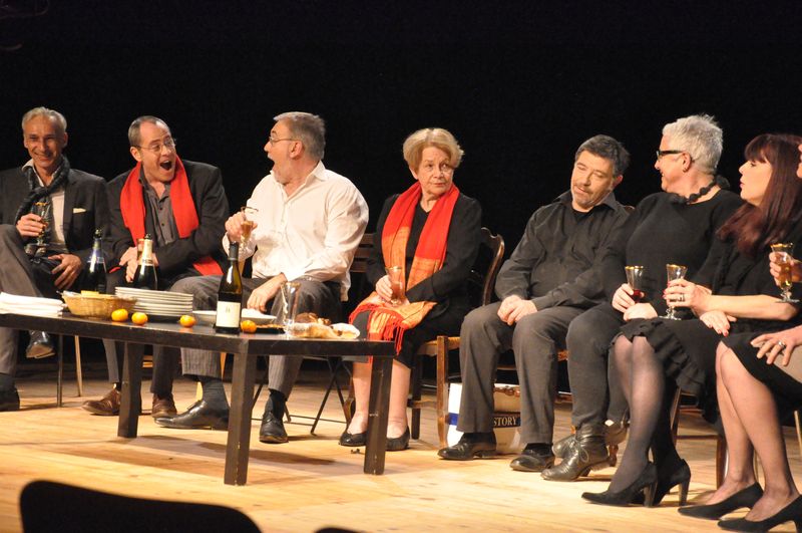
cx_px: 401
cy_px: 266
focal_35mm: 93
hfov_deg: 21.9
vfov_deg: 14.7
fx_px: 2069
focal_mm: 62
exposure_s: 1/160
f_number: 5.3
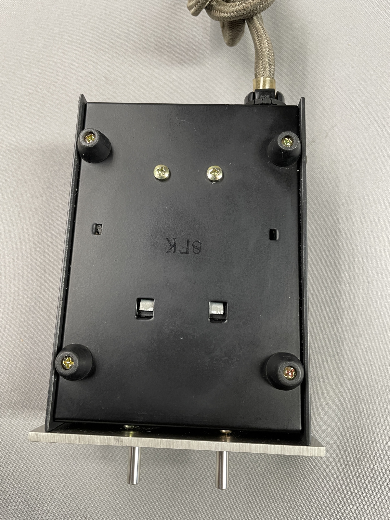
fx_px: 391
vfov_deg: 67.3
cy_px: 260
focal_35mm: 26
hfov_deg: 53.1
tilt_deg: -79.6
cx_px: 195
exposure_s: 1/50
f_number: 1.6
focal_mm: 4.2
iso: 125
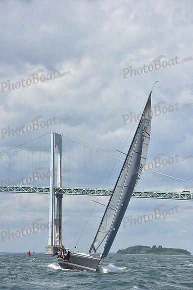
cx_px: 96
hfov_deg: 9.5
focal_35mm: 145
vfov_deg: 14.2
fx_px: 1165
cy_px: 145
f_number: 9
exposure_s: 1/1000
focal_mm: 145
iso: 250
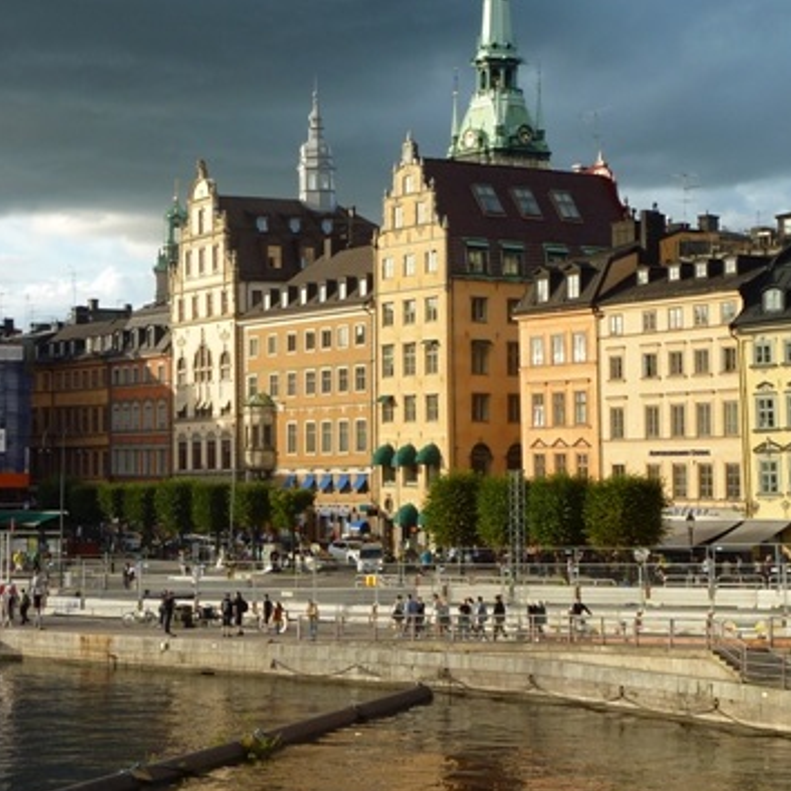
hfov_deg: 21.1
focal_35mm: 82
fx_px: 2120
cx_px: 302
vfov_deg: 21.1
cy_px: 356
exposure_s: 1/250
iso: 80
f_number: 4
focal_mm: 7.3
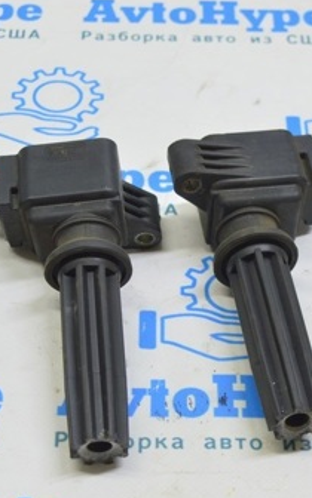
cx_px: 147
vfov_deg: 22.3
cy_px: 285
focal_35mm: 93
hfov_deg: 14.1
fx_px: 1265
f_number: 5.6
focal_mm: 32
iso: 400
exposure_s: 1/20
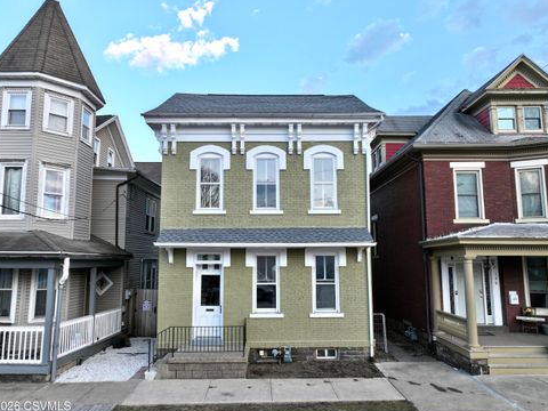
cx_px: 269
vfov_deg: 54.9
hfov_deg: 69.4
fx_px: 396
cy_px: 211
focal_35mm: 25
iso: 220
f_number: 2.8
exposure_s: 1/240
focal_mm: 12.29
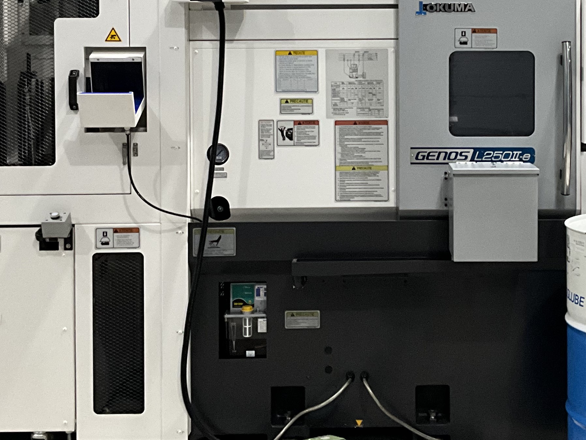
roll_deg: +0.4
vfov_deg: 22.3
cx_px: 396
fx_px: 1100
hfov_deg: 29.6
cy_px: 88
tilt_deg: -0.7
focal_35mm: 65
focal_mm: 3
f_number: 1.8
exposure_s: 1/50
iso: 200
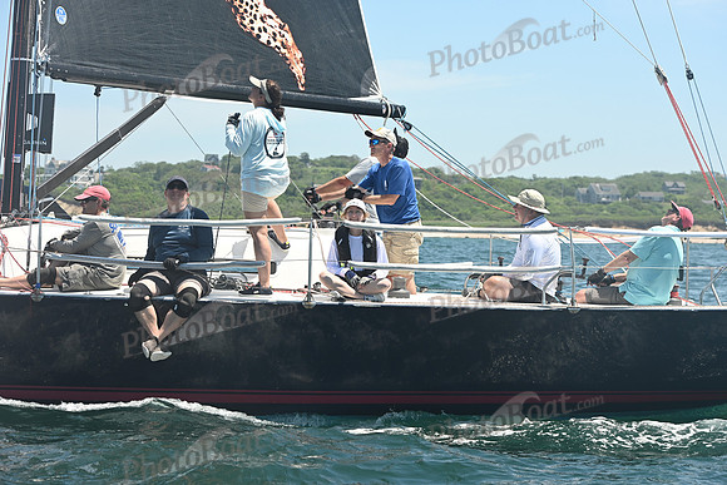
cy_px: 242
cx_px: 364
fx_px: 1858
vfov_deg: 14.9
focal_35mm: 92
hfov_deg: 22.1
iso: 320
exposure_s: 1/1000
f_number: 6.3
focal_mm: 92
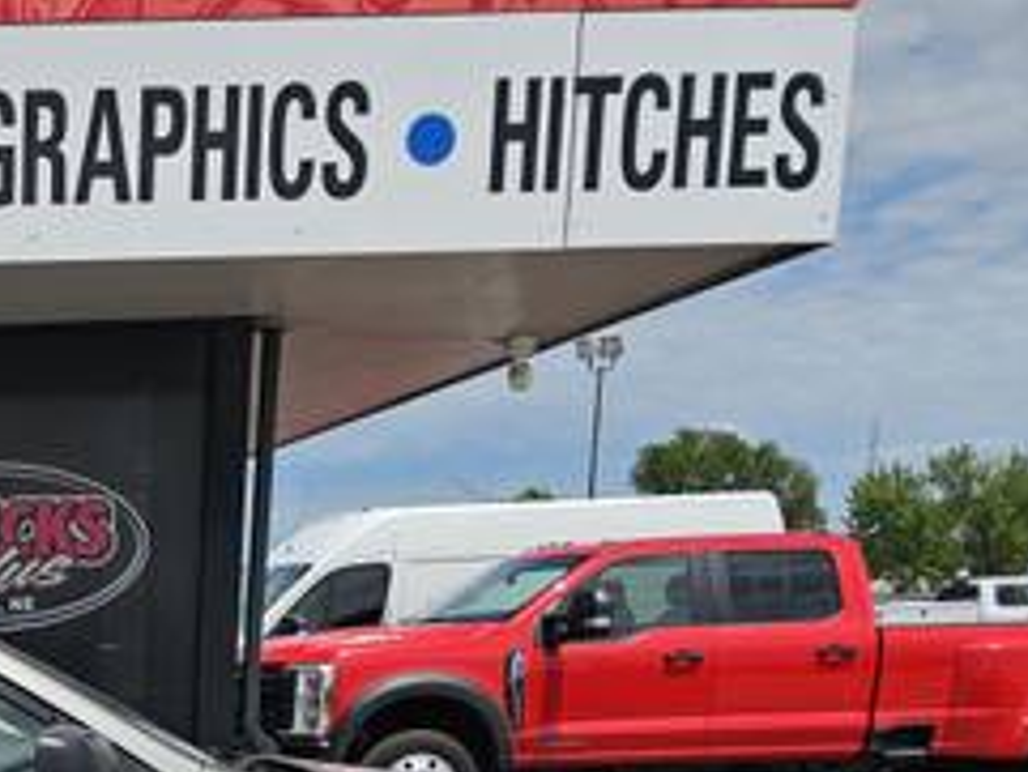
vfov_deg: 21.6
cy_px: 1019
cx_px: -320
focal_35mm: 61
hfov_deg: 26.6
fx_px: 1812
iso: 10
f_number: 1.7
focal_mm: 6.3
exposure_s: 1/1139
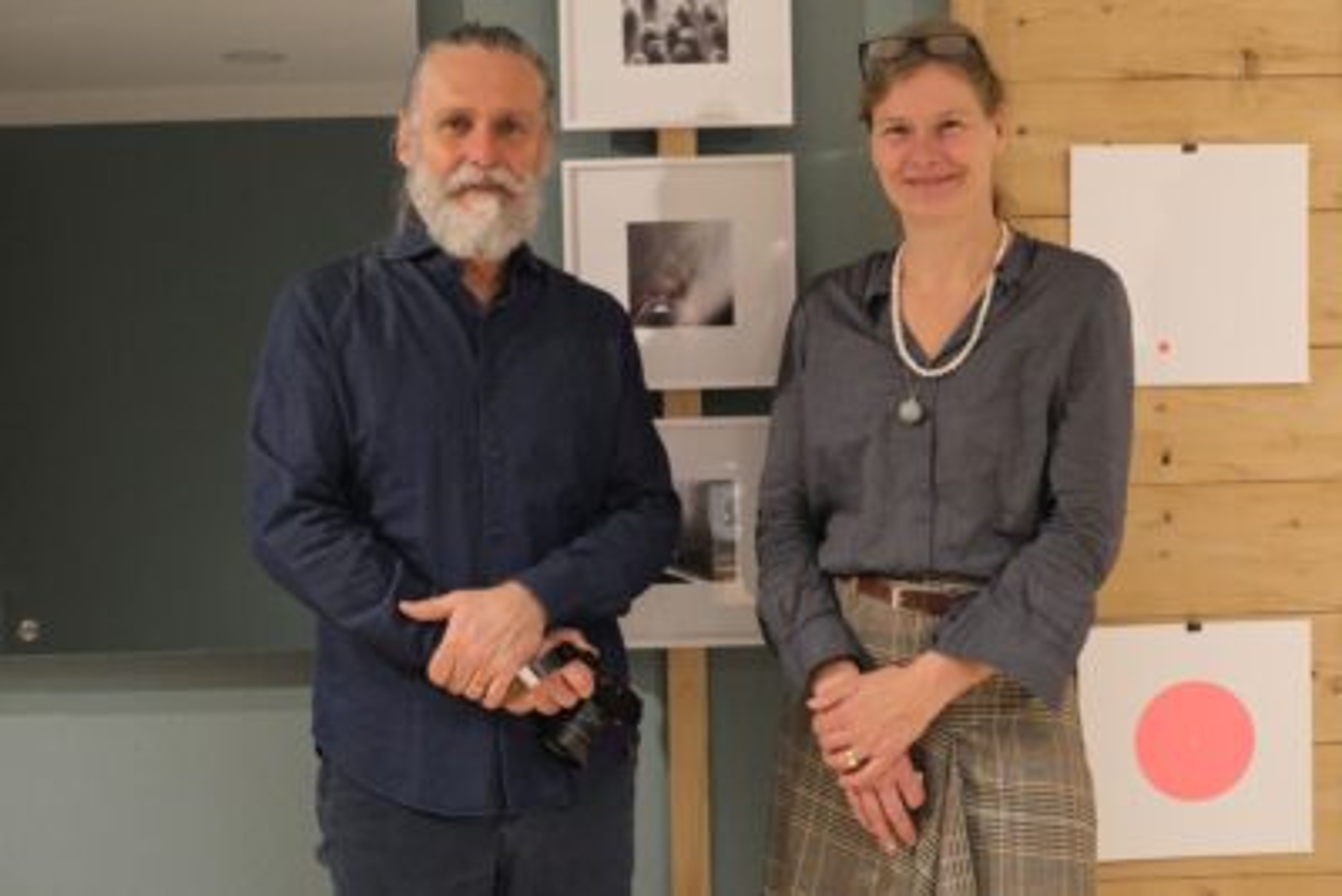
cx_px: 671
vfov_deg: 27.0
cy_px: 448
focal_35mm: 50
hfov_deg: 39.6
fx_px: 1864
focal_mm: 33.3
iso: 6400
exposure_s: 1/150
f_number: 4.9
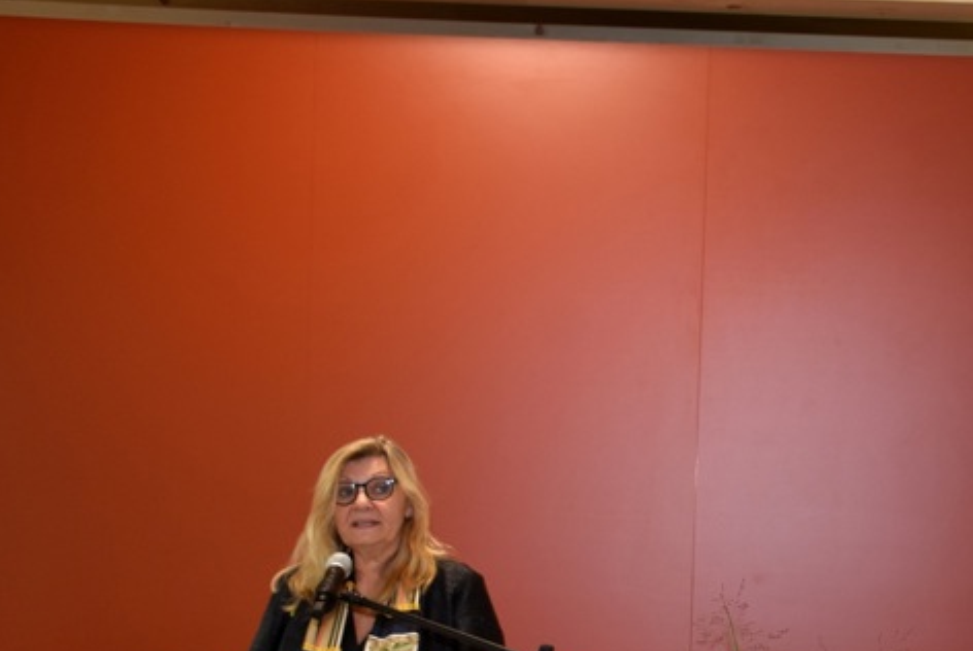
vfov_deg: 19.0
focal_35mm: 71
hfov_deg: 27.7
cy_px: 545
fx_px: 1921
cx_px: 804
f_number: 4
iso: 400
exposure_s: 1/60
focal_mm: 26
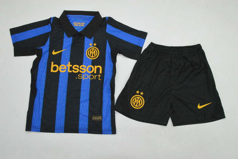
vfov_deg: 41.6
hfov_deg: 59.5
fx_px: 208
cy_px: 80
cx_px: 119
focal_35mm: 32
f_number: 25
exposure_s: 1/160
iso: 6400
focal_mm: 21
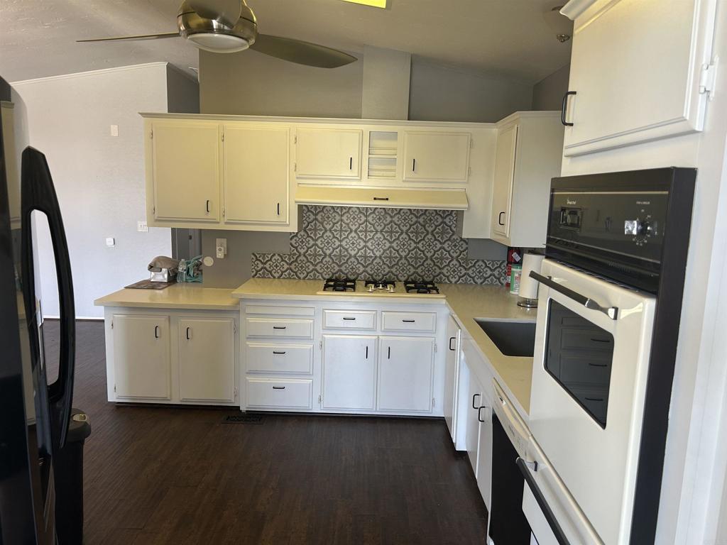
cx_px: 364
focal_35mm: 26
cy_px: 272
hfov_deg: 67.3
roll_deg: -1.7
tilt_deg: -9.2
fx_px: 546
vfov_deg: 53.1
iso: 64
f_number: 1.5
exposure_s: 1/60
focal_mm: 5.7
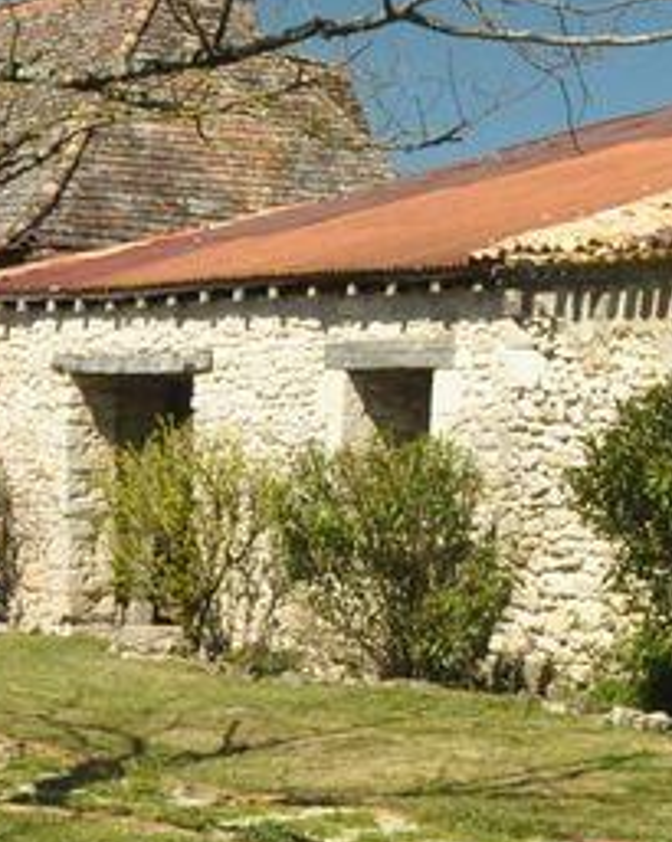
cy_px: 216
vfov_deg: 18.9
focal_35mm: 101
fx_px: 2515
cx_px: 1056
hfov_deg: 14.1
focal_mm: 18
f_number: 8
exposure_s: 1/4000
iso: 3200
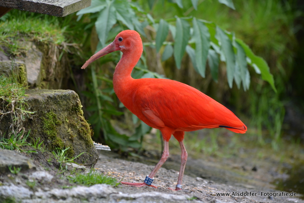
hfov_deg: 8.1
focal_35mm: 255
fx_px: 2153
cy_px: 102
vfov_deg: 5.4
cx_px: 152
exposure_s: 1/320
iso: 400
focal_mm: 170
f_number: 5
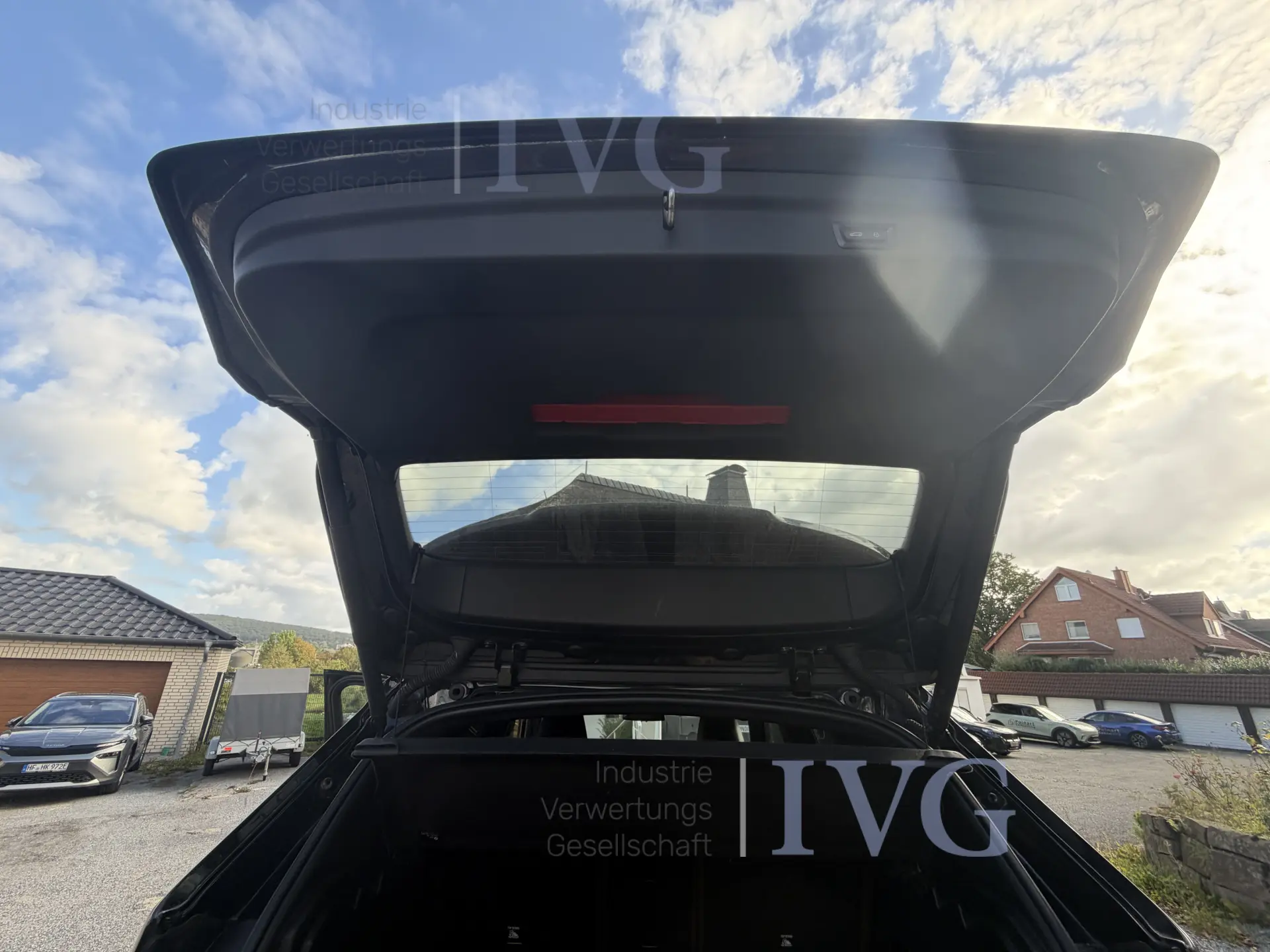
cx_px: 635
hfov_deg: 102.1
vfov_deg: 85.7
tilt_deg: +22.7
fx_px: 514
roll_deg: +0.5
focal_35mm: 14
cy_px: 476
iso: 50
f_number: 2.2
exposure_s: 1/306
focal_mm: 2.22
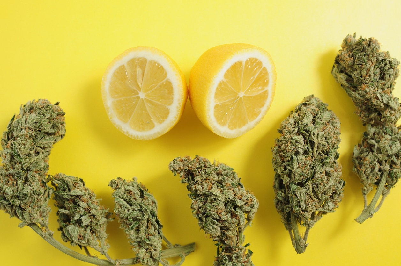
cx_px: 200
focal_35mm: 36
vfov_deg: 36.8
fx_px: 401
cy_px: 133
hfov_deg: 53.2
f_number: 9
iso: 200
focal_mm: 24
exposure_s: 1/125
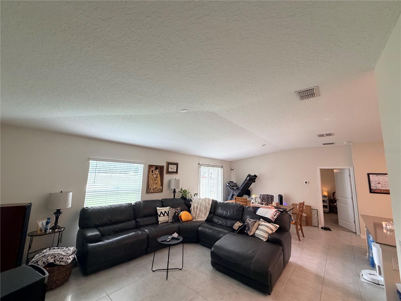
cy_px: 150
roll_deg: -1.8
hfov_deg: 102.1
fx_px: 162
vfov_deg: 85.7
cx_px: 200
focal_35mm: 14
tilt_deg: +8.8
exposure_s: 1/120
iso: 320
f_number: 2.2
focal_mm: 2.22
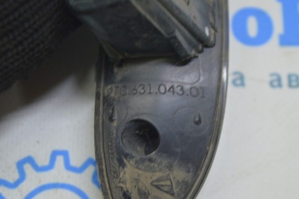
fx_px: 684
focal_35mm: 82
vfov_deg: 16.5
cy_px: 100
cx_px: 150
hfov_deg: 24.6
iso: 400
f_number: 5.6
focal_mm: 55
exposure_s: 1/20
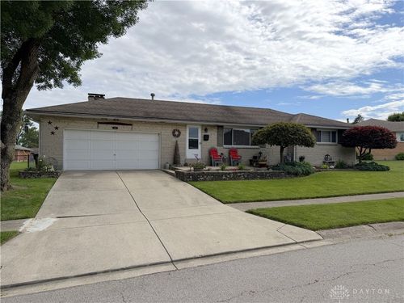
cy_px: 152
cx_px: 202
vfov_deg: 56.8
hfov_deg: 71.6
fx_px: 280
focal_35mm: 24
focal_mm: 6.76
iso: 80
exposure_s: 1/9091
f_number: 1.78
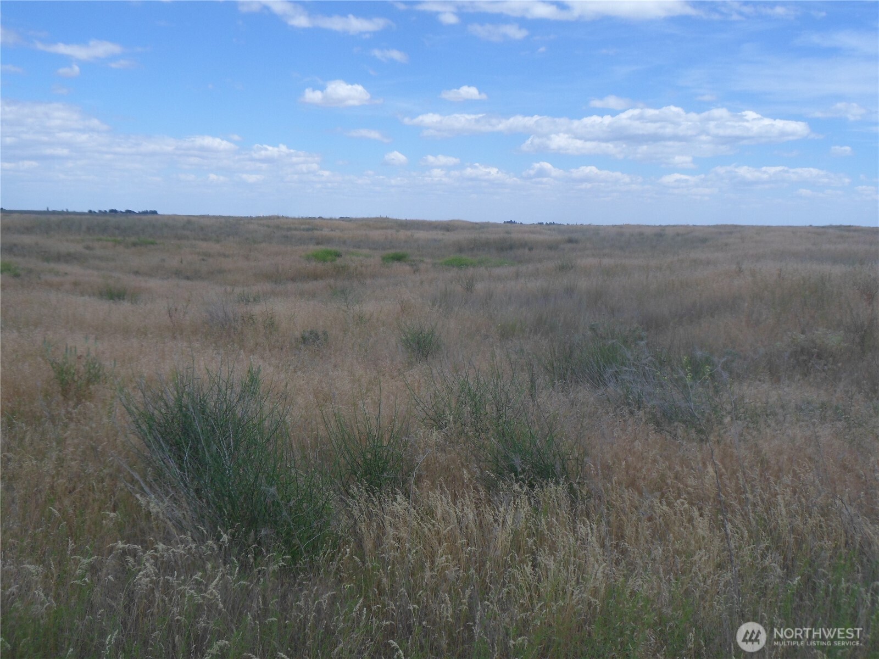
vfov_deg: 34.3
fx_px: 1067
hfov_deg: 44.8
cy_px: 330
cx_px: 440
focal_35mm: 42
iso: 80
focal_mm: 6.5
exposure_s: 1/750
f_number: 4
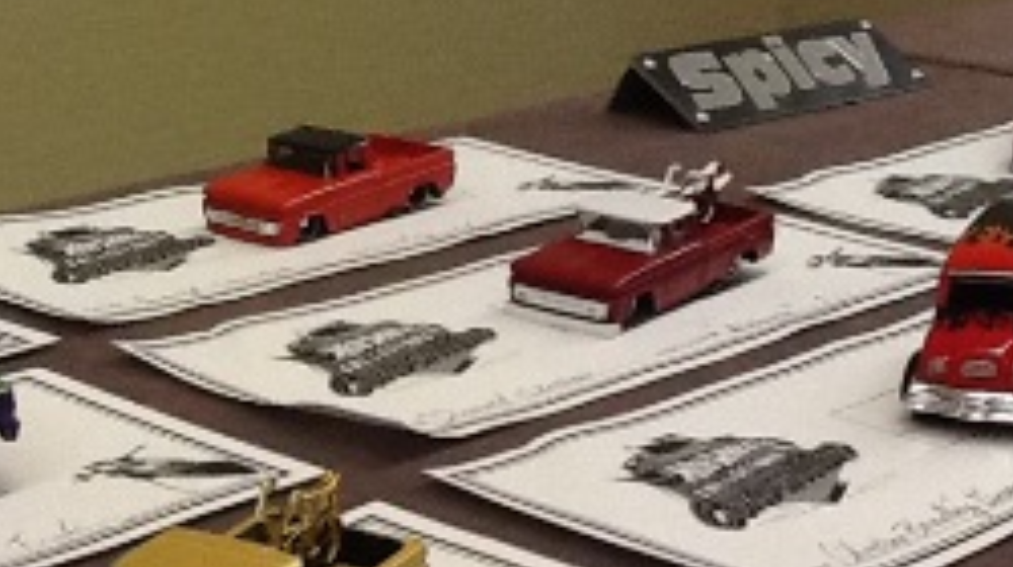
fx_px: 2334
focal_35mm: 87
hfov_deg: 24.5
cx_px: 440
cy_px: 608
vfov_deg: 13.6
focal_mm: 2.03
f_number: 2.4
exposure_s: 1/30
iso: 100
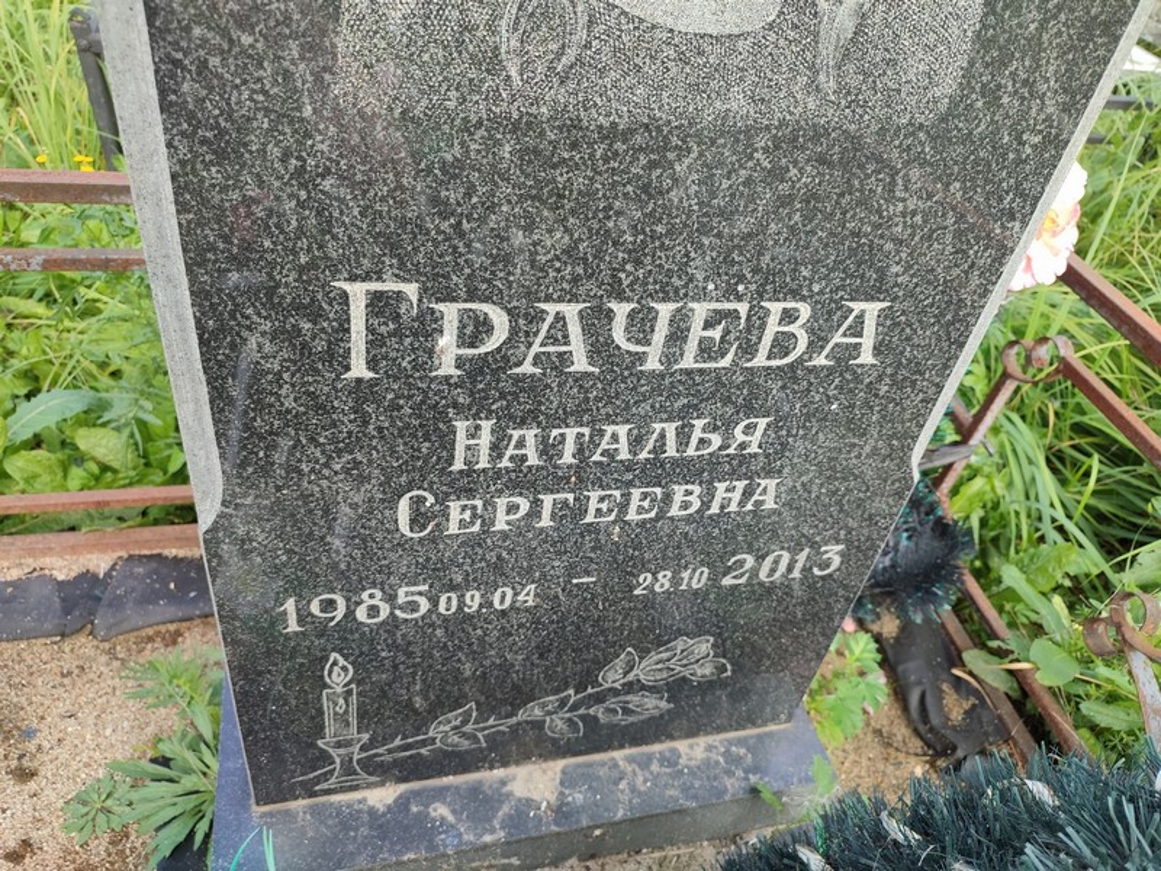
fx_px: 838
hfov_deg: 69.4
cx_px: 580
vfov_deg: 54.9
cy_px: 436
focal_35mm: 25
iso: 60
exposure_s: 1/100
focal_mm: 6.04
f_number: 1.9
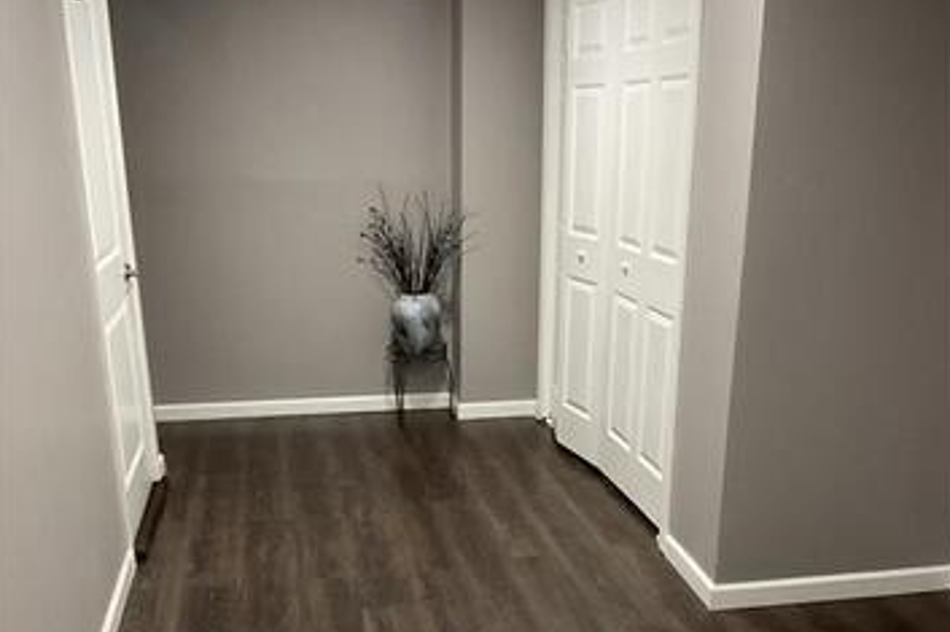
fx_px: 1081
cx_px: 479
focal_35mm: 41
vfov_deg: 31.5
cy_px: 535
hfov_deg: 47.4
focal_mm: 3
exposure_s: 1/40
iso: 200
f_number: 1.8
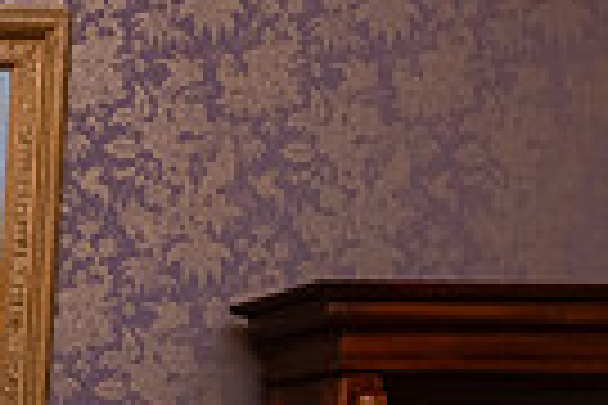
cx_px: -586
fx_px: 1891
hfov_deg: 15.0
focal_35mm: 112
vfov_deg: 10.8
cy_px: 884
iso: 1250
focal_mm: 24
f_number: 5
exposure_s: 1/160
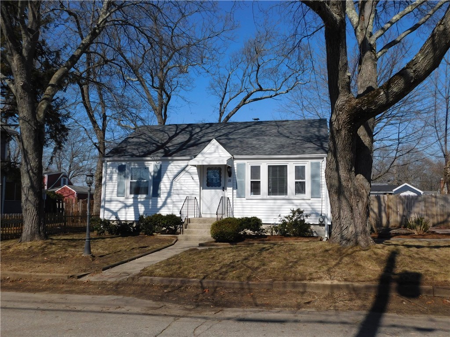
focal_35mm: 30
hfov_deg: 60.0
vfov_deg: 46.8
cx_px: 225
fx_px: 390
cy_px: 168
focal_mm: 5.3
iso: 125
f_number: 6.4
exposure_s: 1/800
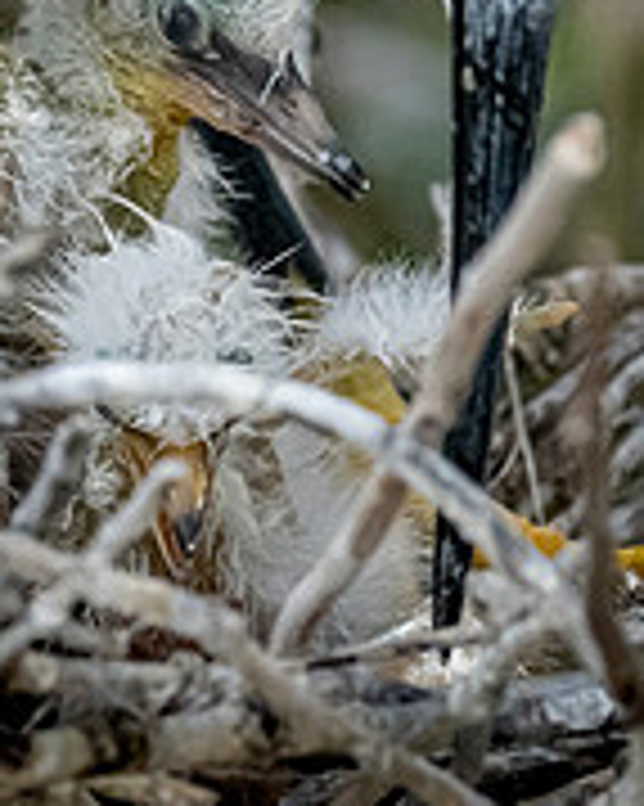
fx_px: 27851
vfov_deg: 1.7
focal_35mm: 1168
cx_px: -219
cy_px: 114
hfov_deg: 1.3
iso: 5600
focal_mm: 300
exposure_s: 1/2500
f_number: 9
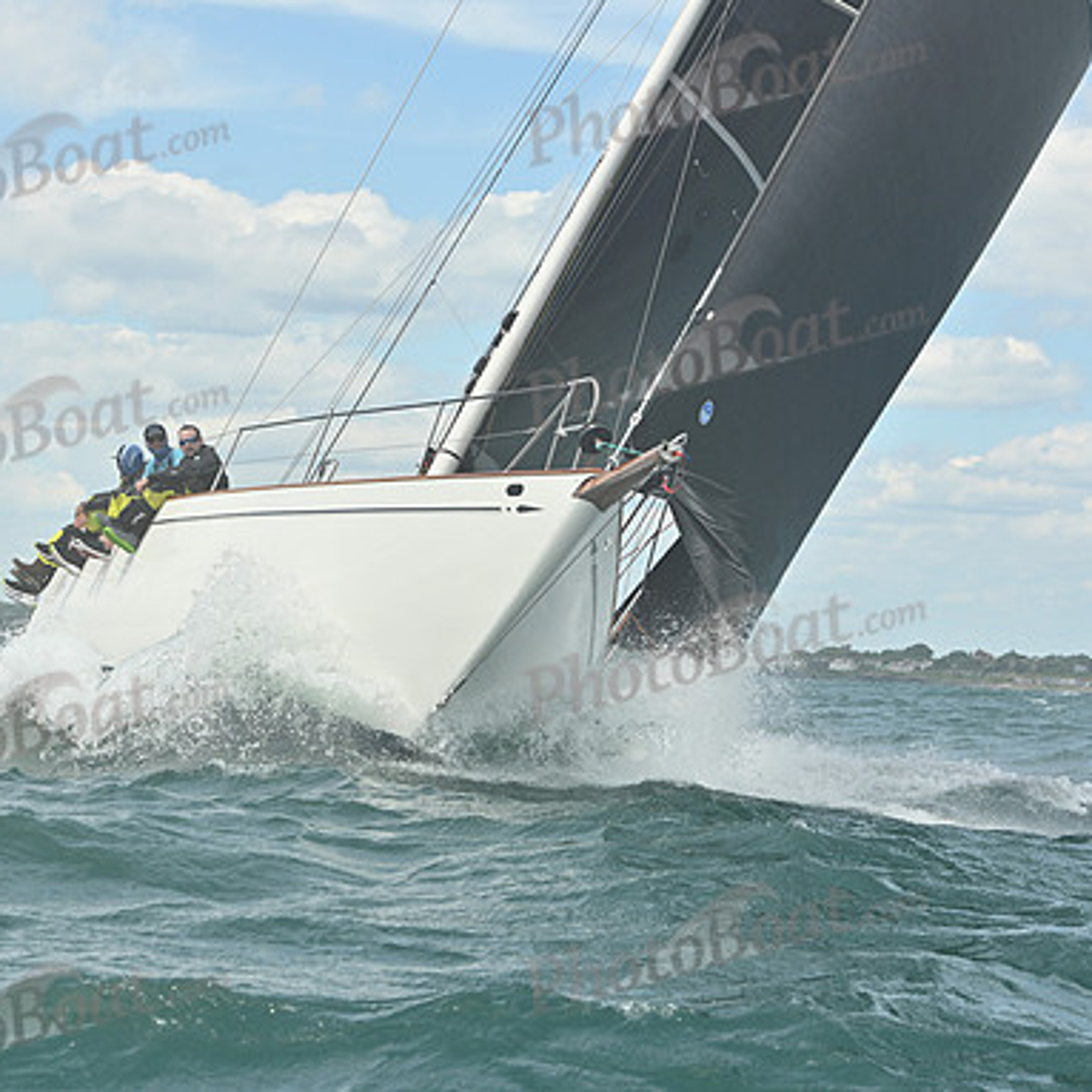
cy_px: 543
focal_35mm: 116
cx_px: 379
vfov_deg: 15.0
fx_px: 4140
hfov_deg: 15.0
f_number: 8
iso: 320
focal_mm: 90
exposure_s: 1/1250
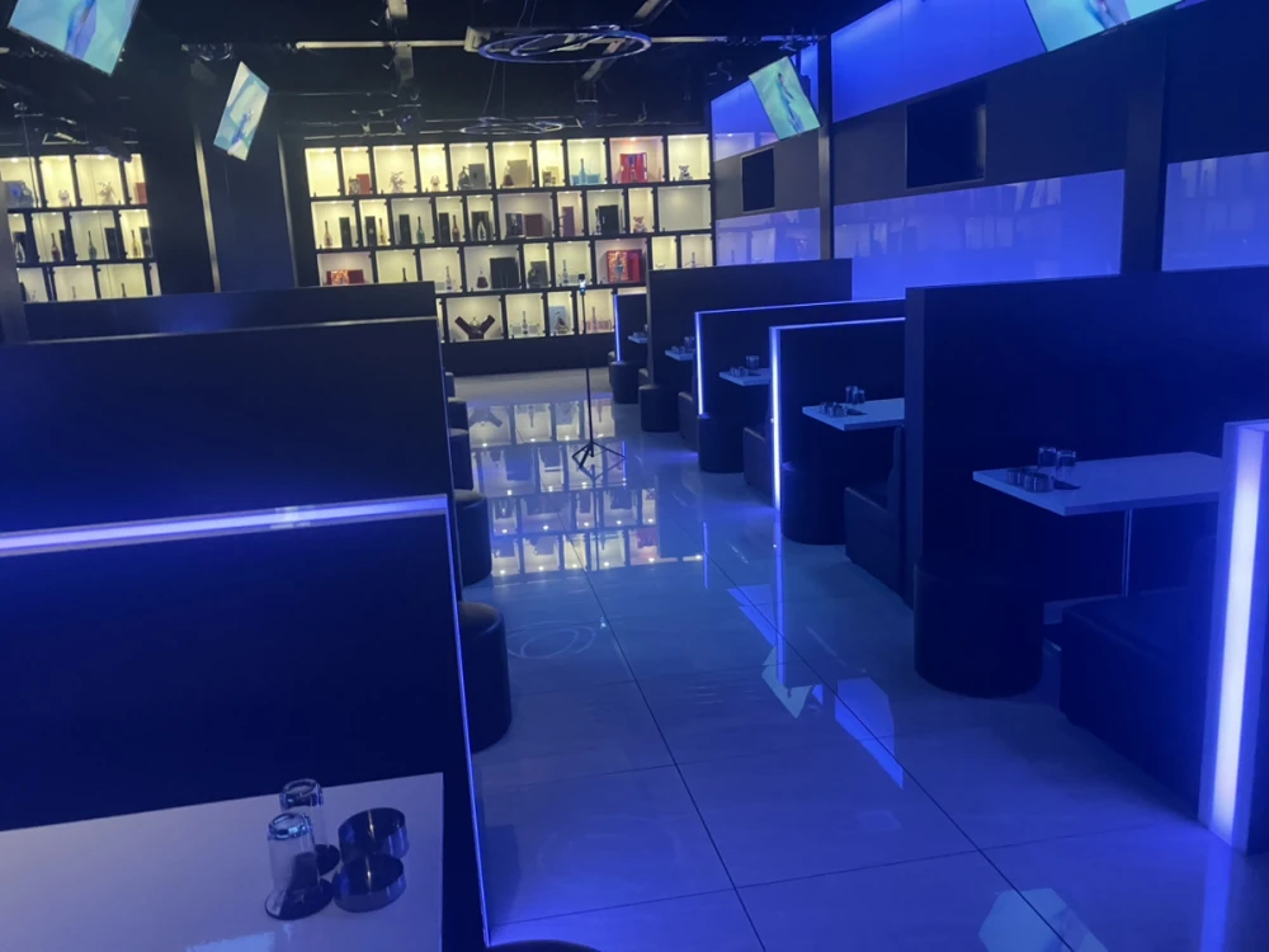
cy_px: 476
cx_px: 634
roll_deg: +4.3
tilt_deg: -11.4
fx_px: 1026
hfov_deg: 63.4
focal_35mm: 28
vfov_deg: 49.7
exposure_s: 1/30
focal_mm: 3.99
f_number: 1.8
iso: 500
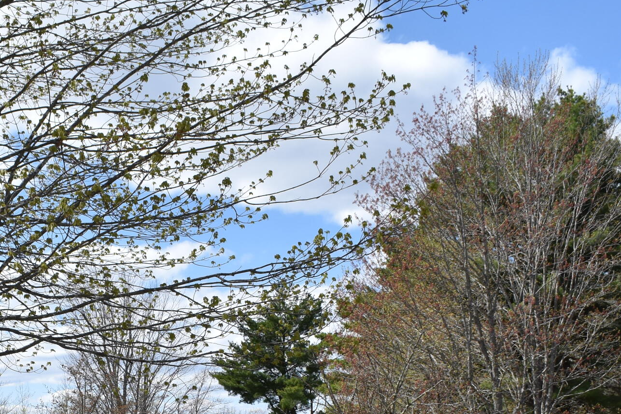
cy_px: 455
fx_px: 1087
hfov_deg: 31.3
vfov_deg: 20.6
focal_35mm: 63
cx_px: 145
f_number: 8
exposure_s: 1/250
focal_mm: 18
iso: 110
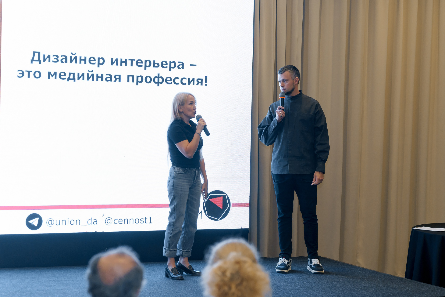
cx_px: 239
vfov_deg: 18.7
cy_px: 151
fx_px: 902
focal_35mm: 73
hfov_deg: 27.7
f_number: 3.5
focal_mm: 67
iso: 1000
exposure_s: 1/125
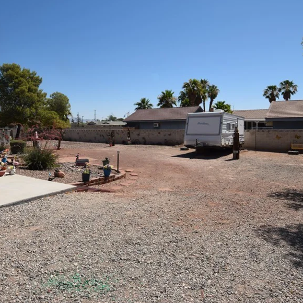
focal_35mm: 25
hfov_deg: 63.1
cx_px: 126
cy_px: 136
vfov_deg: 63.3
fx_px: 245
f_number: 11
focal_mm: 11
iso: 100
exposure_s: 1/200
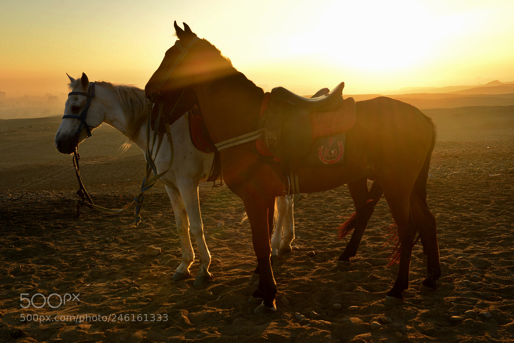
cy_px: 172
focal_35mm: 40
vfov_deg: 33.4
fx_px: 571
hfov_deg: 48.4
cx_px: 257
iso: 640
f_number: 9
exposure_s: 1/320
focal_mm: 40
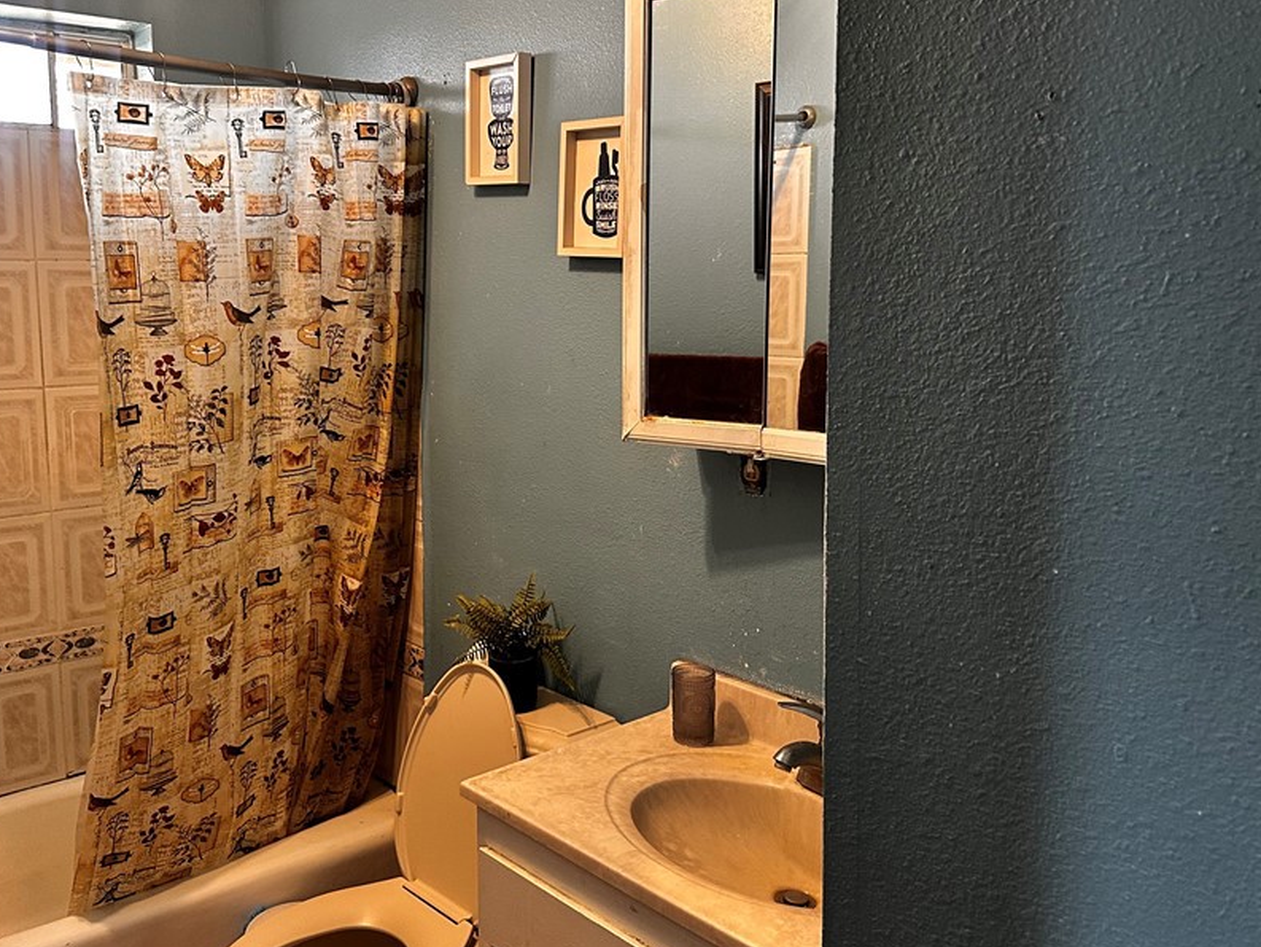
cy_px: 446
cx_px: 510
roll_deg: +0.3
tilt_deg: -7.5
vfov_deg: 45.4
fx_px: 1129
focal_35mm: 31
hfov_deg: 57.9
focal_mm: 6.86
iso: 250
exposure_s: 1/60
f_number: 1.78
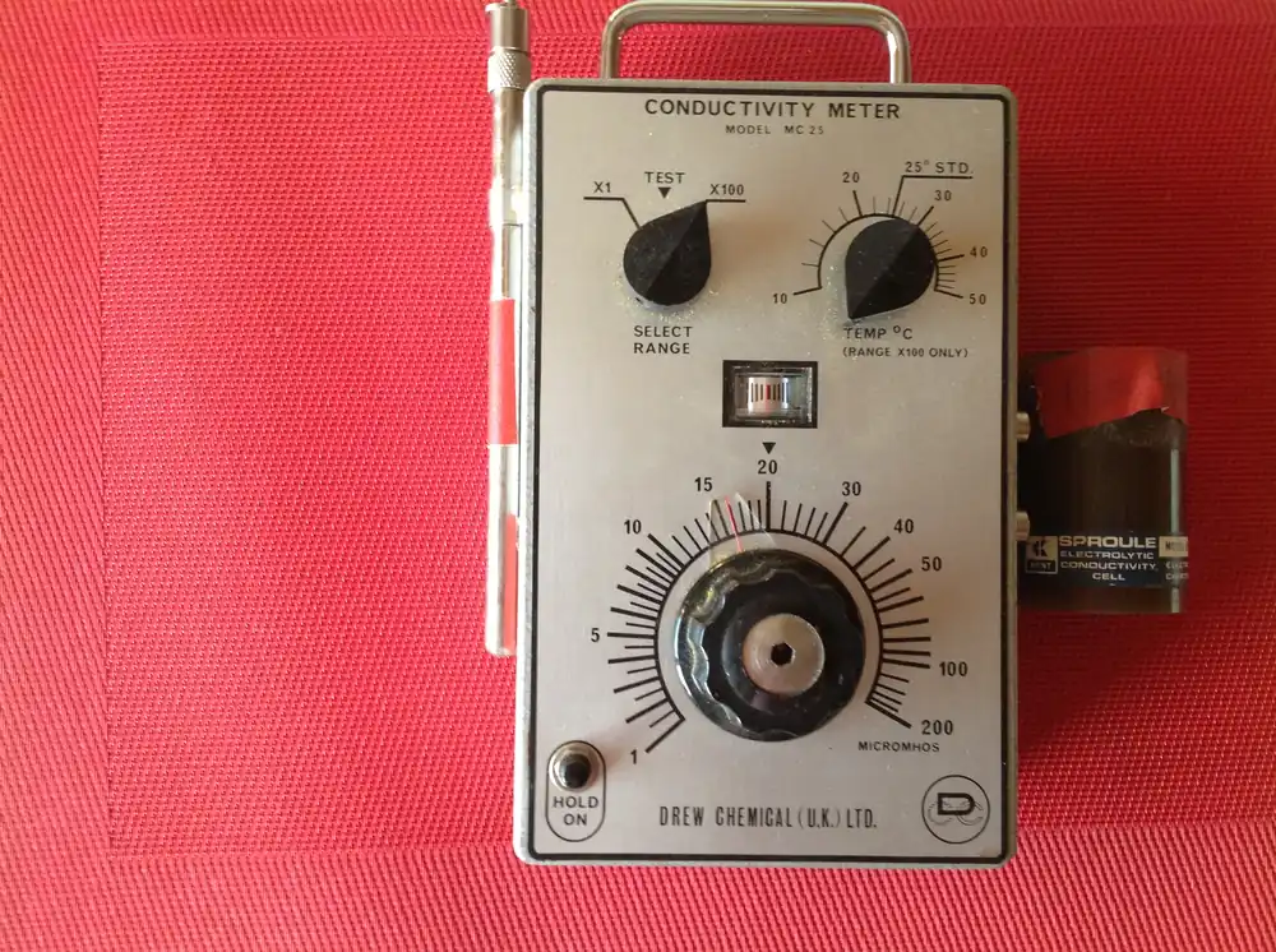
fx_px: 1288
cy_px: 476
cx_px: 638
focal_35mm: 35
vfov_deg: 40.6
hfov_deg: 52.7
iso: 125
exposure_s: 1/15
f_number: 2.4
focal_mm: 4.28
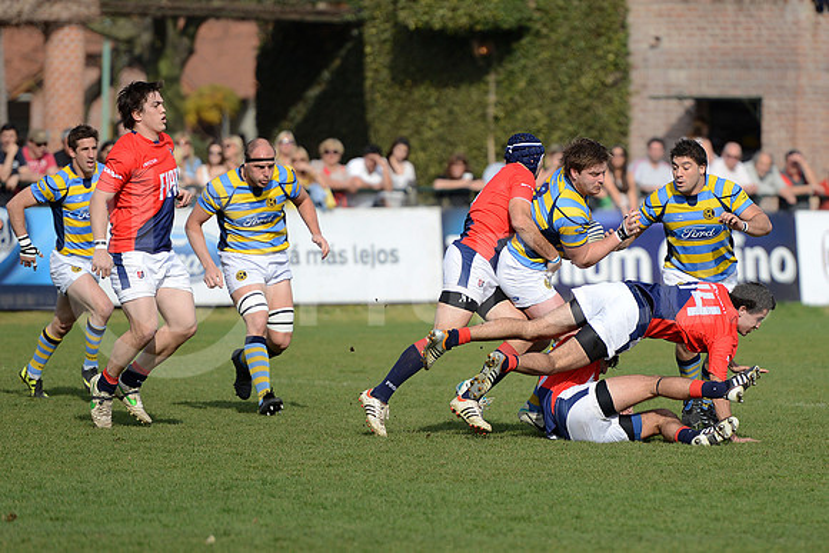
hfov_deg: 10.3
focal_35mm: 200
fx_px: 4606
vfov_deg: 6.9
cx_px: 414
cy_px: 276
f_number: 2.8
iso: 250
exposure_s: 1/2000
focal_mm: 200
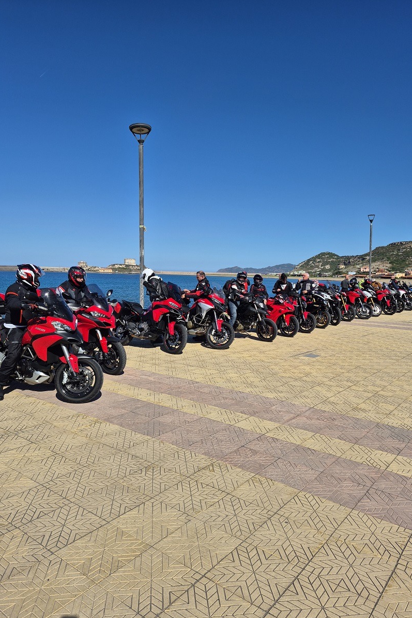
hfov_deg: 53.1
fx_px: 412
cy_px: 309
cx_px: 222
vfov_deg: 73.8
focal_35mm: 24
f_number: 1.8
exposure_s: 1/3280
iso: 25
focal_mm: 5.4
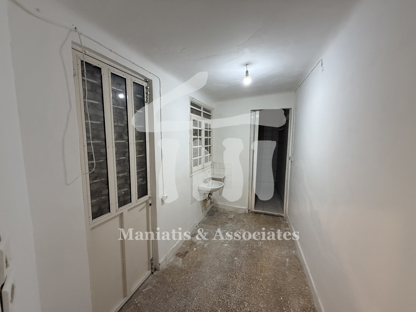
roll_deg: -0.1
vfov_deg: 85.7
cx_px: 208
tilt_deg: -5.2
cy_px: 156
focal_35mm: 14
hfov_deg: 102.1
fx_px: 168
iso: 320
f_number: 2.2
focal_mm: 2.22
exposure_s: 1/91
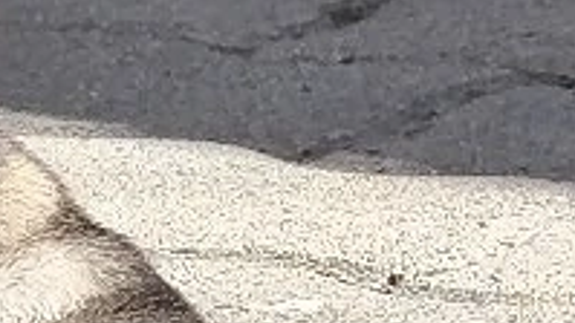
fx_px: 7274
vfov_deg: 2.5
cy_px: 248
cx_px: -407
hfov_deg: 4.5
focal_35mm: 477
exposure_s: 1/526
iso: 50
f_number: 1.65
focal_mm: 6.14
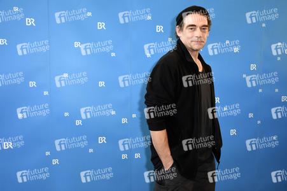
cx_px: 144
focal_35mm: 36
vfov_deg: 36.8
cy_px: 96
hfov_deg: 53.2
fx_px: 287
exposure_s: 1/160
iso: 1400
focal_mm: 24
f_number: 4.5
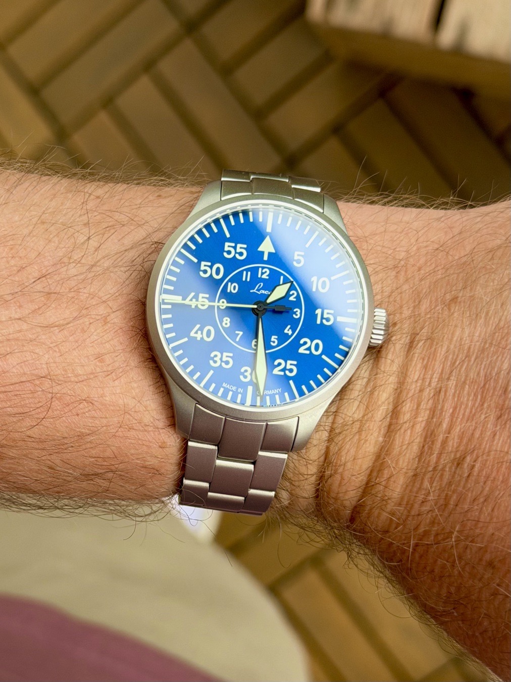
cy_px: 341
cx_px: 256
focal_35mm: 48
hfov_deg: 30.3
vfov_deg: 39.7
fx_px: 945
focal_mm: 6.76
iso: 64
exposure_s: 1/271
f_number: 1.78
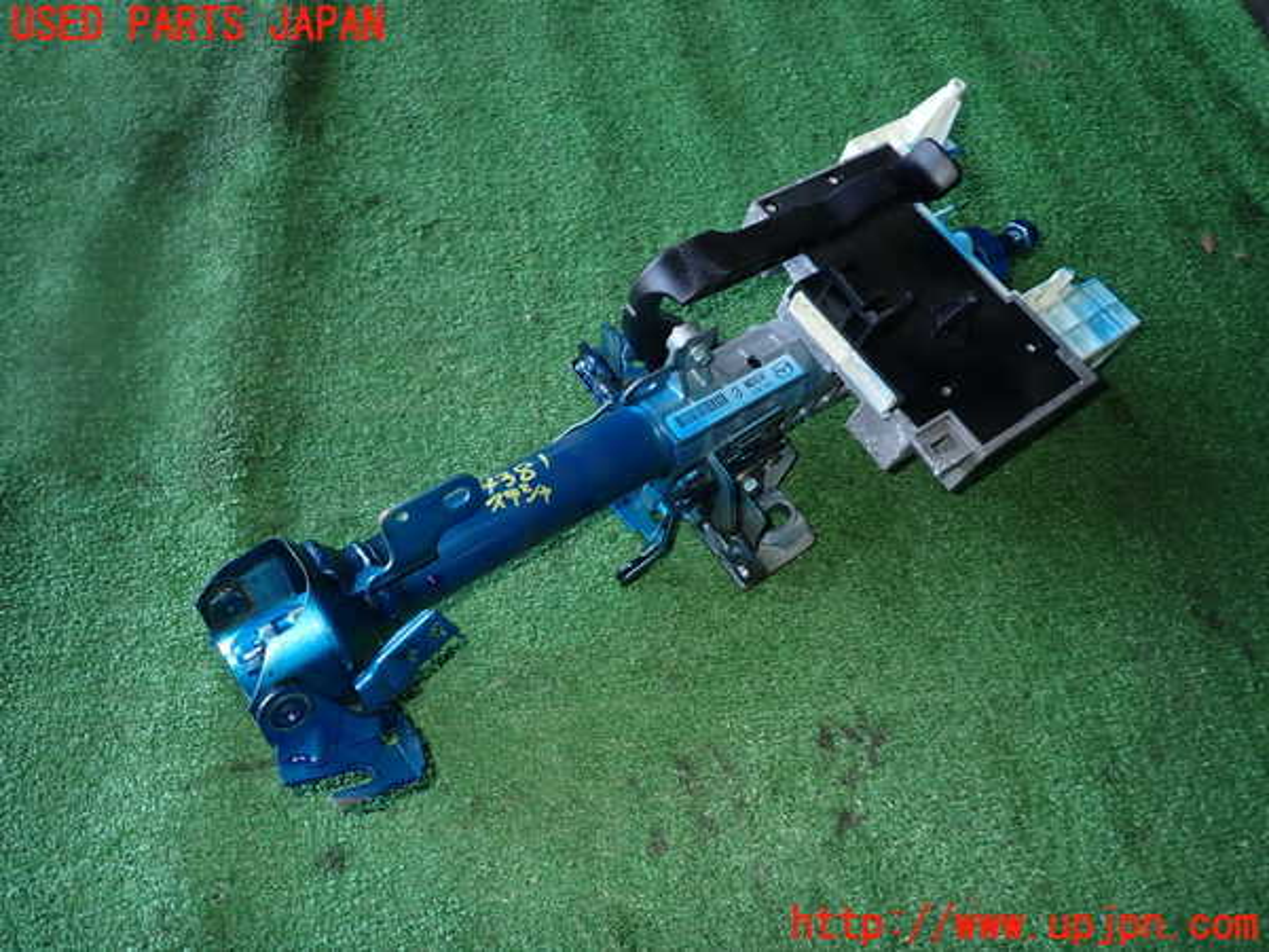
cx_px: 634
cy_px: 476
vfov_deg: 54.9
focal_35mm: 25
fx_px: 916
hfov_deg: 69.4
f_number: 5.6
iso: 100
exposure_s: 1/30
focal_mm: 4.5
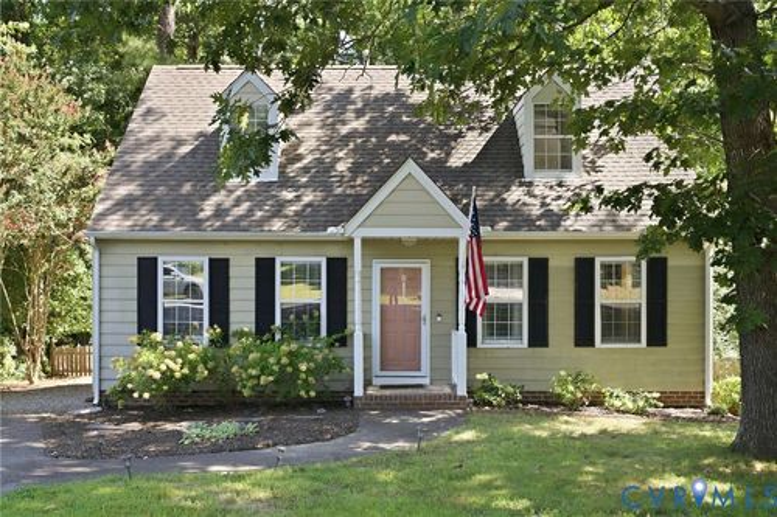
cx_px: 388
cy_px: 258
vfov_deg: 38.3
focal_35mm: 34
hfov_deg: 55.1
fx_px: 744
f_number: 7.1
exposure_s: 1/50
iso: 250
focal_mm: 34.5
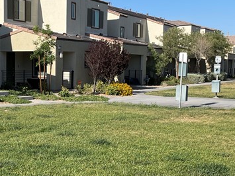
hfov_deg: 25.3
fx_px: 509
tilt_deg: -8.1
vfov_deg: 19.5
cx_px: 32
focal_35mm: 75
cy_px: 131
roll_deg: -0.4
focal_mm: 4.2
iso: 32
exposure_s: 1/3731
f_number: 1.6
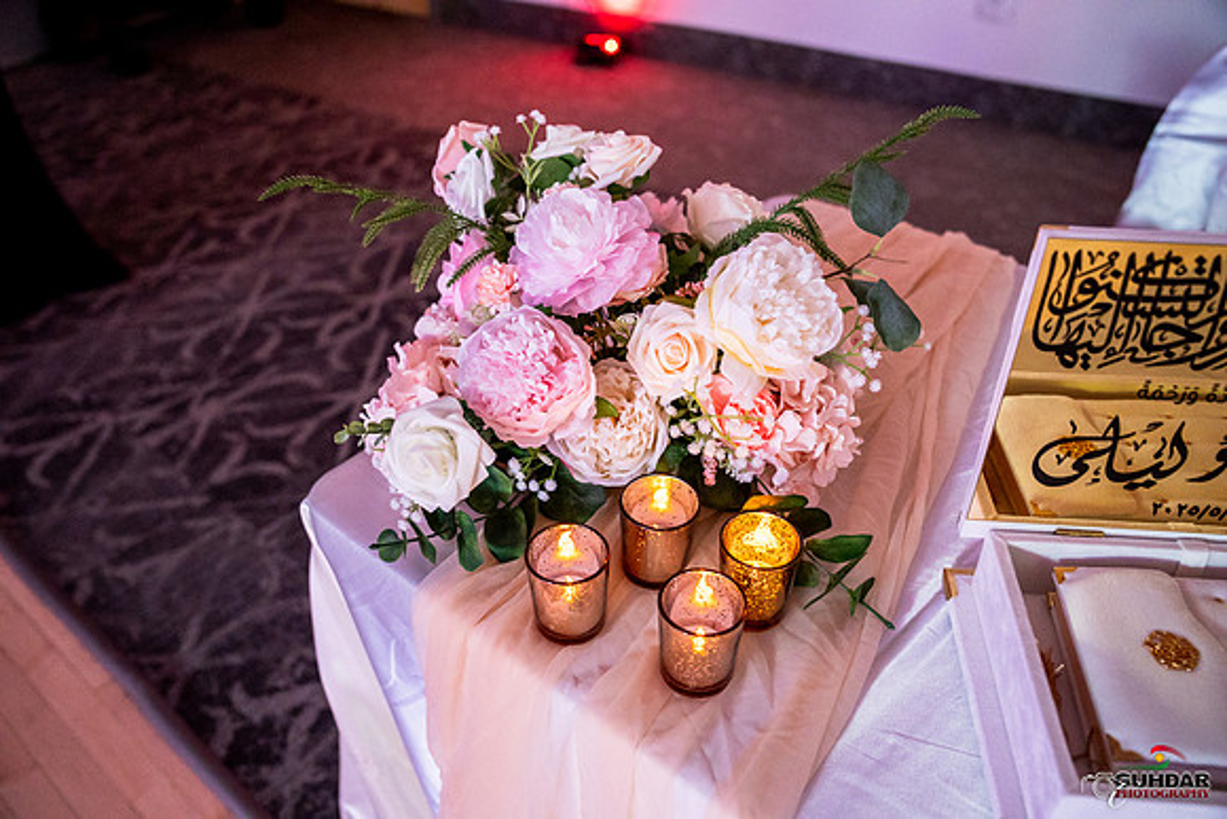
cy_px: 410
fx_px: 920
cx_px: 614
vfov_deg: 48.0
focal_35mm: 27
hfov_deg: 67.4
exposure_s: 1/160
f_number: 2.8
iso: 6400
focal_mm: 27
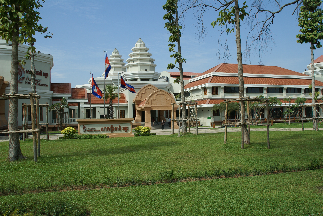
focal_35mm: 33
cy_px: 108
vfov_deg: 40.1
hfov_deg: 57.2
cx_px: 162
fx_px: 296
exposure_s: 1/250
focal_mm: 22
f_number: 10
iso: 100
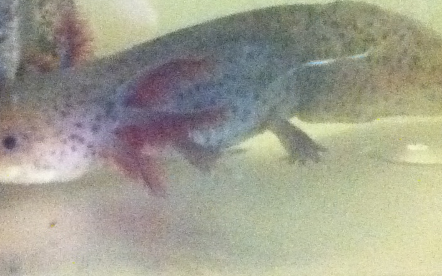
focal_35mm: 46
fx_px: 554
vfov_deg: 27.6
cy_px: 69
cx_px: 202
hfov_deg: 43.5
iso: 1250
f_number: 2.4
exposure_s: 1/15
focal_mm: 3.85
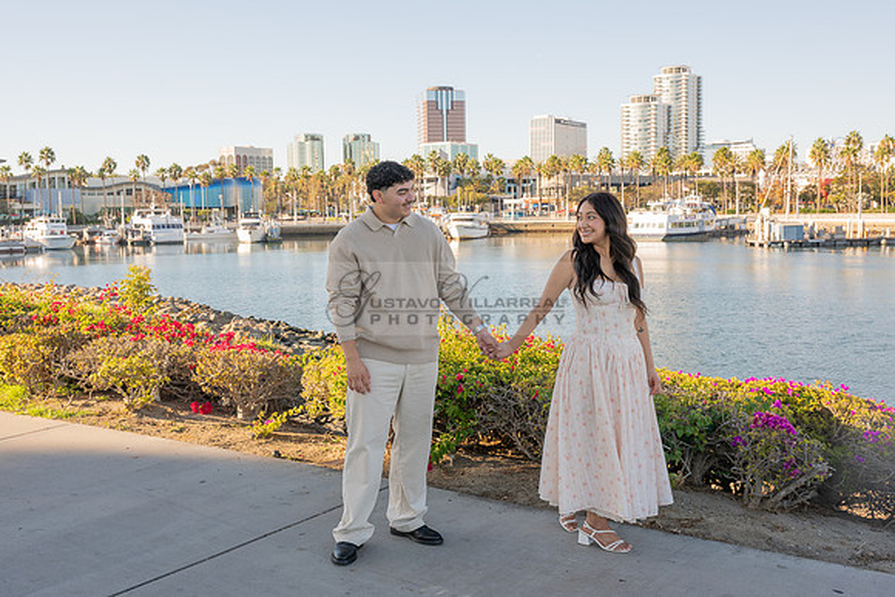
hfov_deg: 51.8
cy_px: 284
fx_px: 921
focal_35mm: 37
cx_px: 439
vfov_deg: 35.9
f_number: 9
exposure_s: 1/160
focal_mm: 32
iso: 200
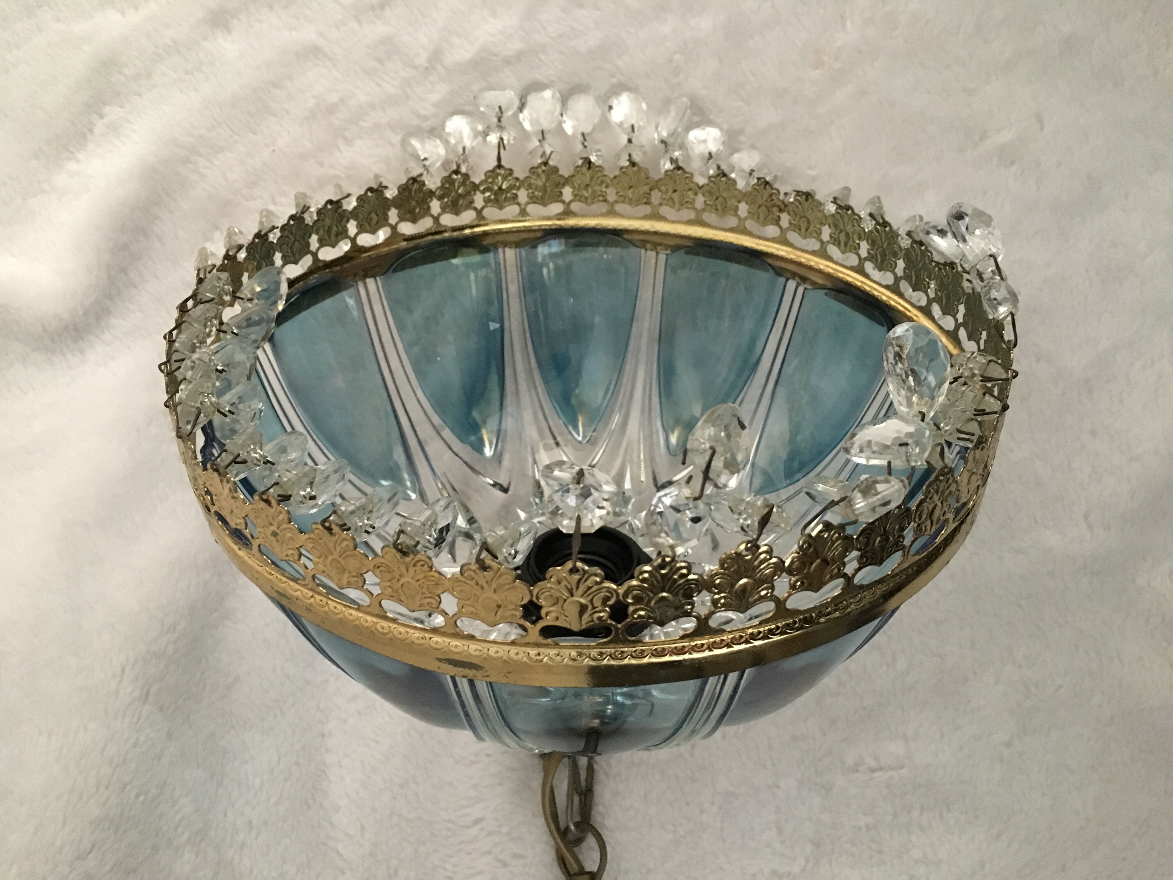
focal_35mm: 29
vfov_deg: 48.2
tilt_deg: -87.4
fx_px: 983
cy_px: 440
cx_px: 586
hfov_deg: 61.7
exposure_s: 1/17
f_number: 2.2
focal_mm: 4.15
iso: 250
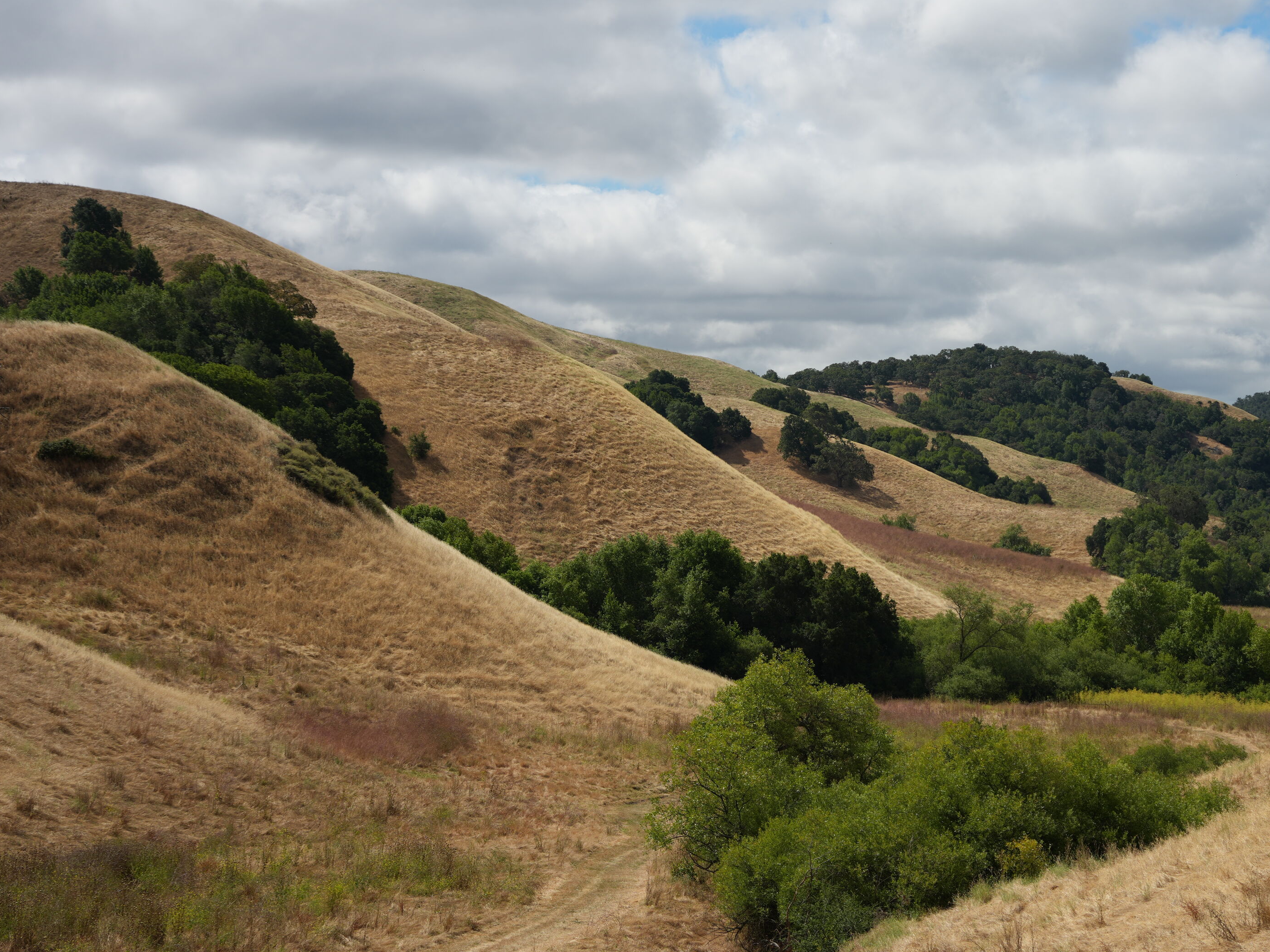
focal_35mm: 82
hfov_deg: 23.7
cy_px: 535
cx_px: 863
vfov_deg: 18.0
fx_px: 3008
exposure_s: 1/1250
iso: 100
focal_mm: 55
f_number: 4.5
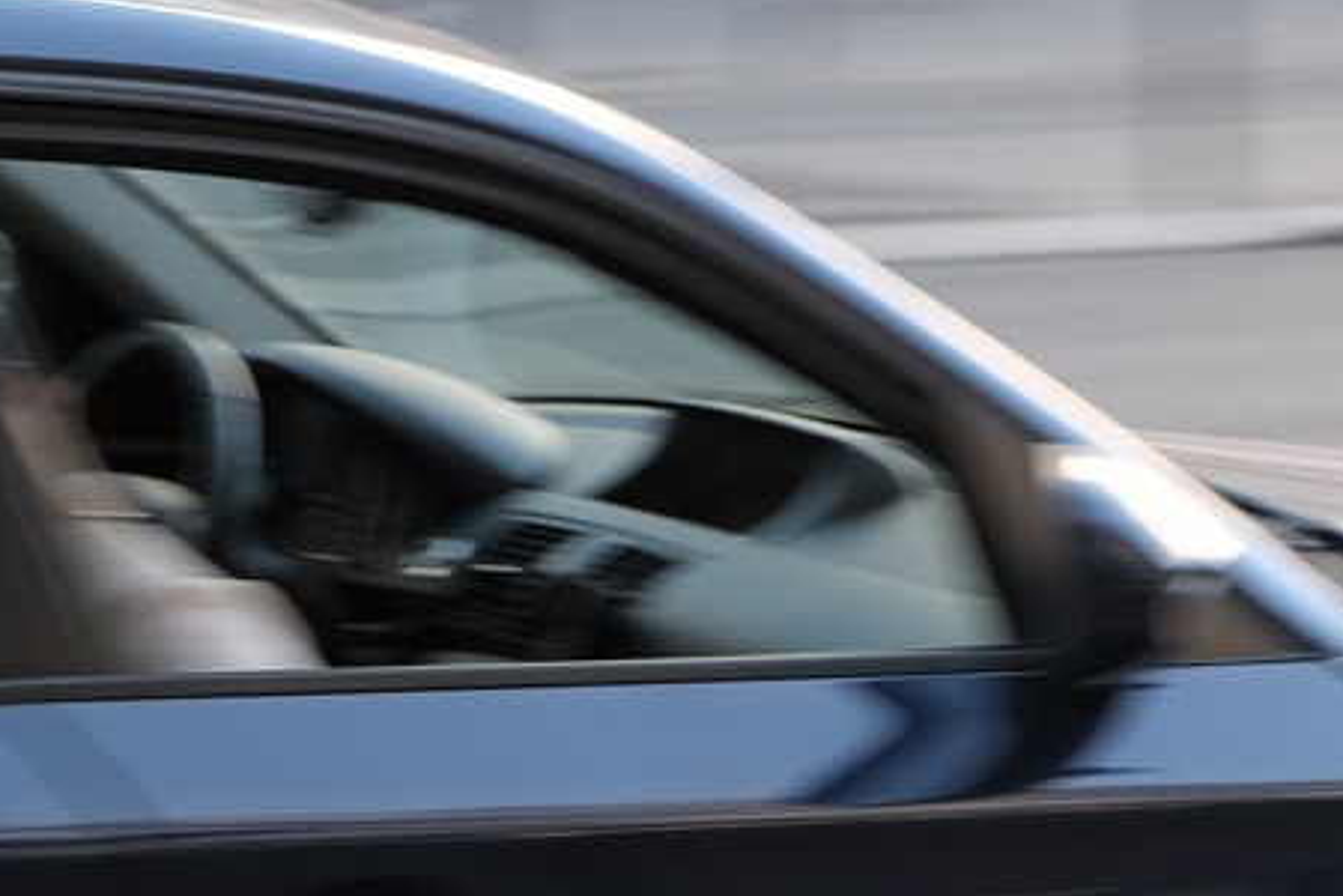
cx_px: 624
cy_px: 1580
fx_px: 7125
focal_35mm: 191
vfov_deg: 7.0
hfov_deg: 10.8
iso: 160
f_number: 4
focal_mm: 35
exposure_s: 1/60
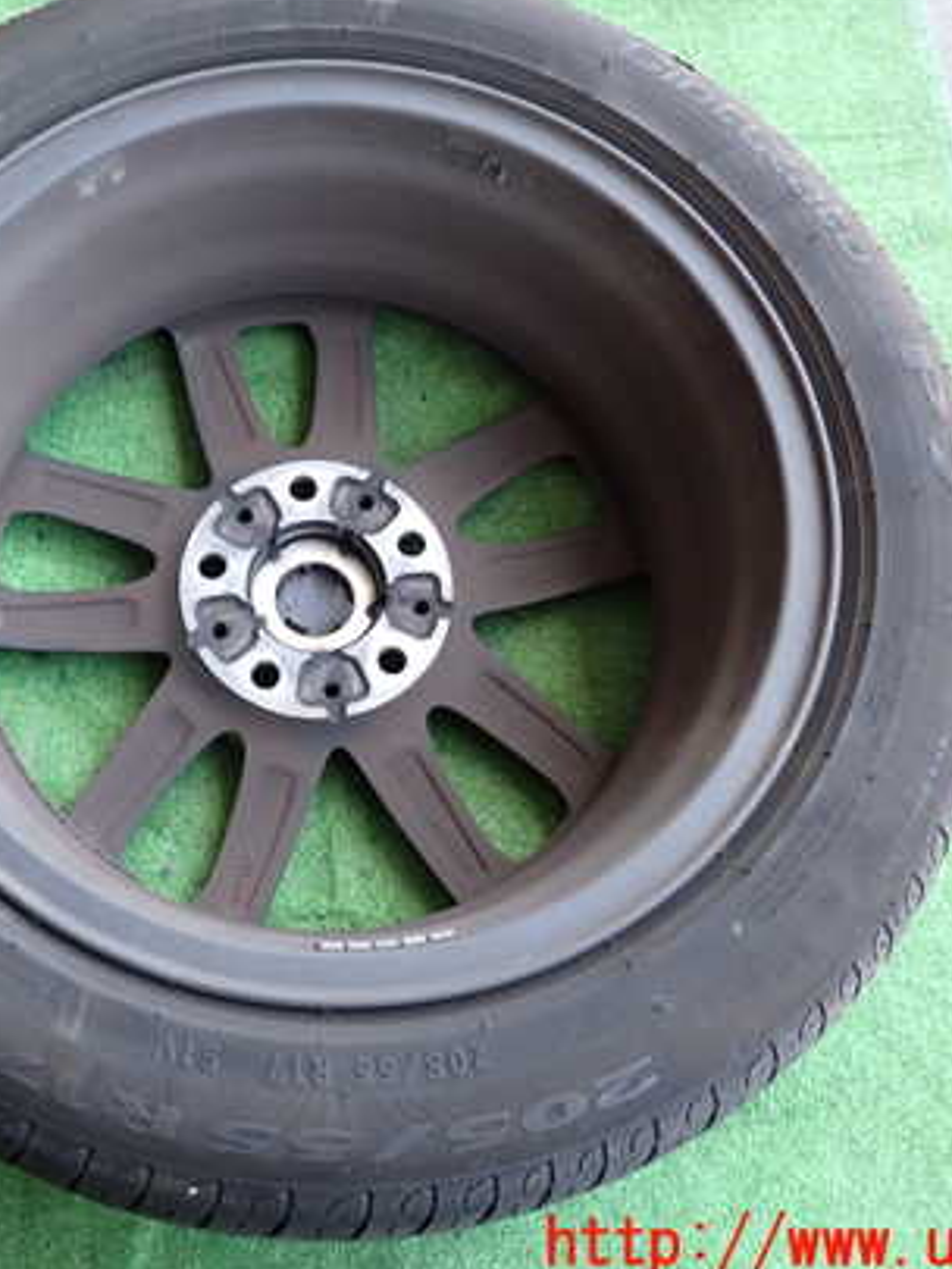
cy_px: 580
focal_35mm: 37
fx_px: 1356
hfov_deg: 38.2
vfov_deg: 50.1
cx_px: 313
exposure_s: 1/125
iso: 125
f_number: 2
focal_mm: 4.5
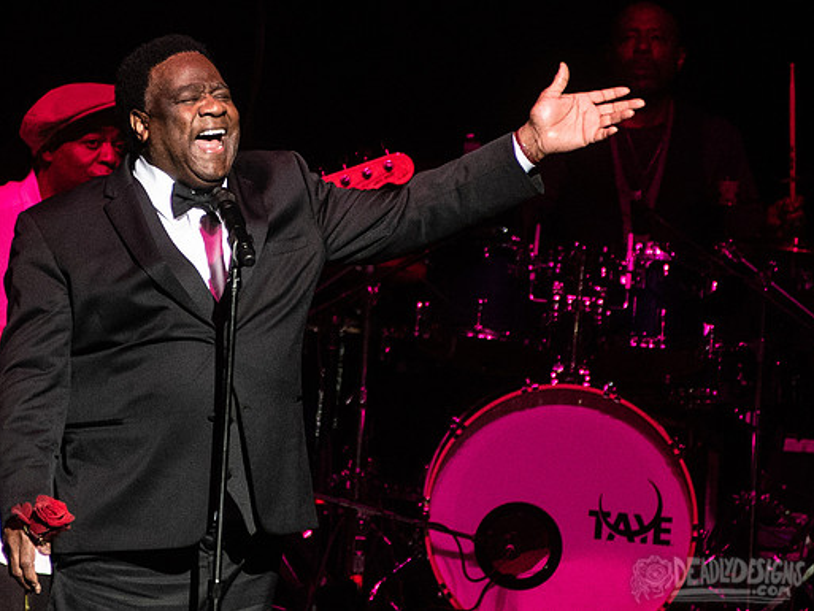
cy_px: 111
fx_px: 13665
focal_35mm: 581
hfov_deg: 3.4
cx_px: 283
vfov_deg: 2.6
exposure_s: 1/400
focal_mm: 200
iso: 3200
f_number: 4
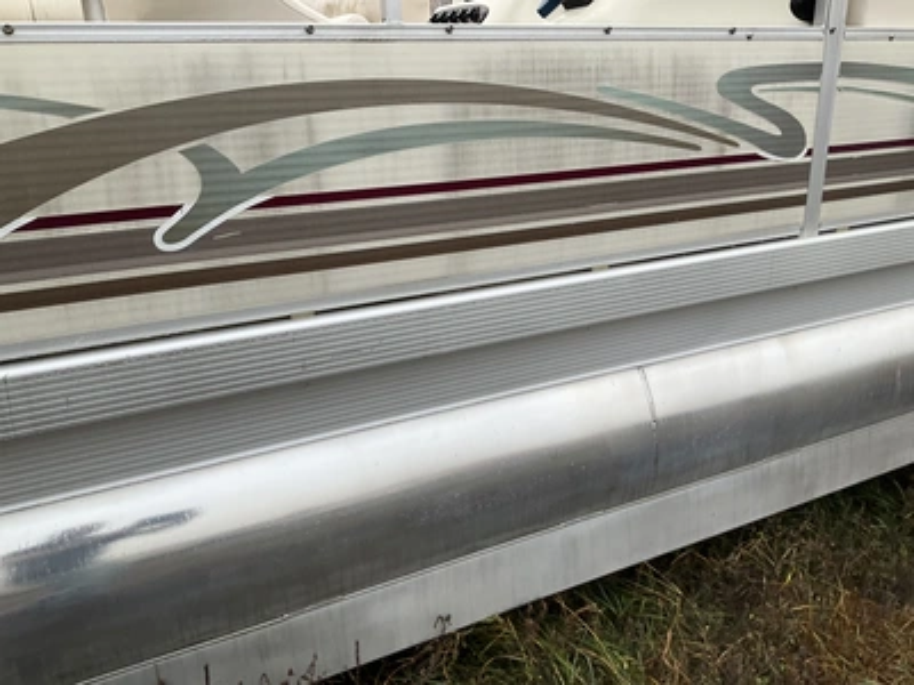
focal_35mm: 29
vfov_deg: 48.2
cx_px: 457
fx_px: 766
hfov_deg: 61.7
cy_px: 342
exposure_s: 1/122
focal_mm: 3
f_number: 1.8
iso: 20
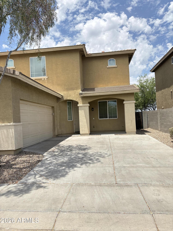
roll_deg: +3.1
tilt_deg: +2.3
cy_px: 116
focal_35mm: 26
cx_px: 86
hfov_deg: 53.1
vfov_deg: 67.3
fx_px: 173
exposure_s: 1/3448
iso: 64
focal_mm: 5.96
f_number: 1.6
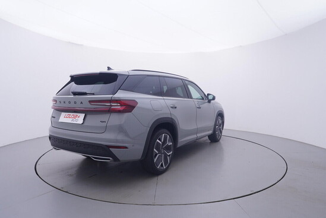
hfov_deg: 77.3
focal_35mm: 22
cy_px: 109
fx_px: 204
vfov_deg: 56.2
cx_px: 163
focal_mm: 15
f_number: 5
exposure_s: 1/80
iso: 200
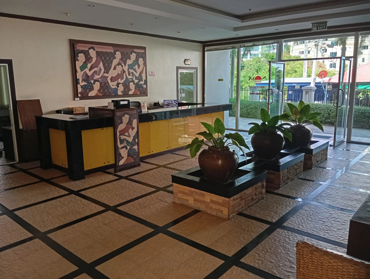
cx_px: 185
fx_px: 300
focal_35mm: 28
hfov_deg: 63.4
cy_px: 140
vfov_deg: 49.9
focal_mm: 4.22
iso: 537
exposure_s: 1/100
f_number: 1.8
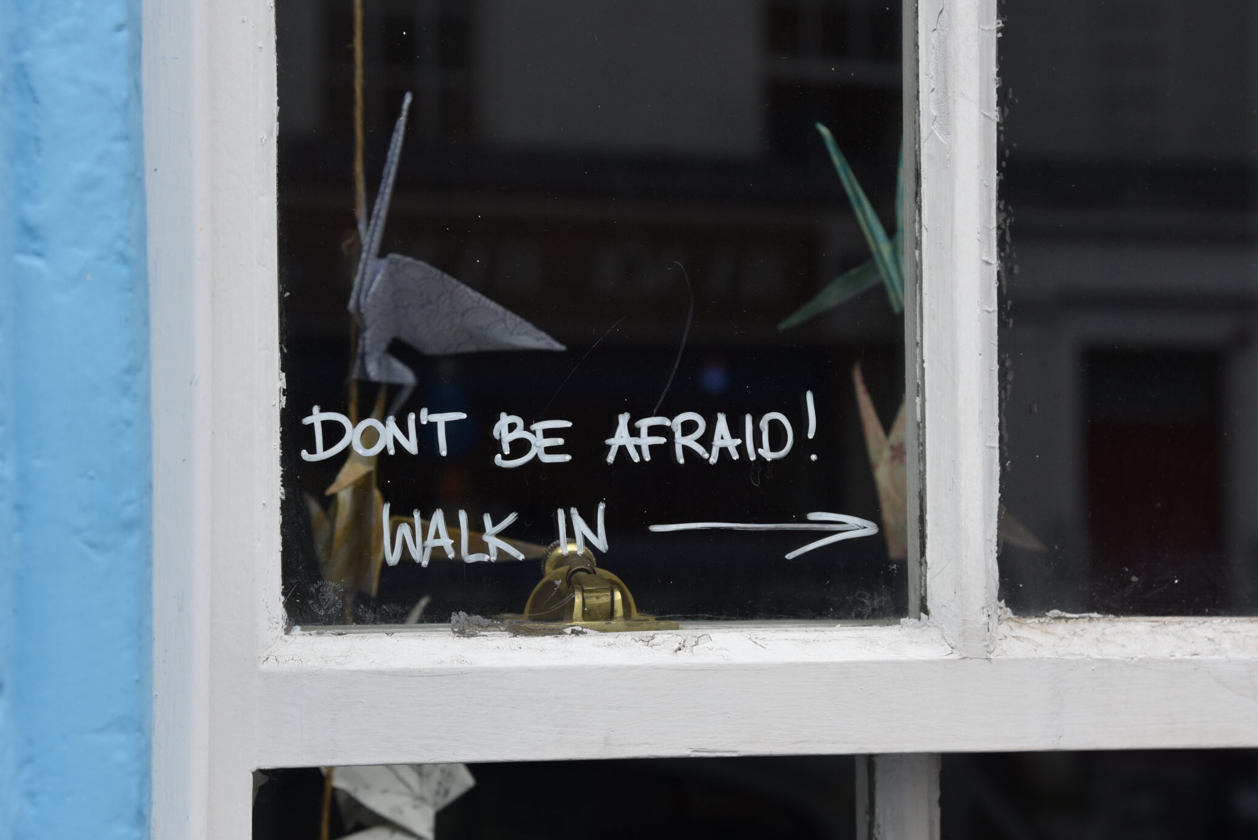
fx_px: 2867
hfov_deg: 24.7
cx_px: 672
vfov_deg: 16.7
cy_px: 398
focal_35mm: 82
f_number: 6.3
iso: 400
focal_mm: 66
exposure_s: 1/160
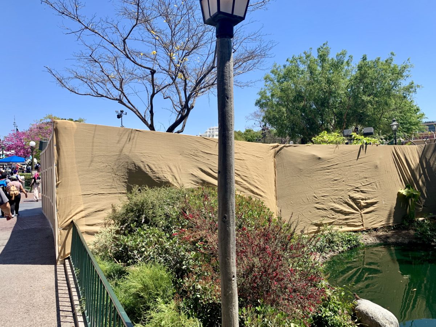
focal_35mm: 26
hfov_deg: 67.3
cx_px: 218
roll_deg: +1.2
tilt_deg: +2.3
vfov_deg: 53.1
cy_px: 164
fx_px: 327
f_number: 1.8
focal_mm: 4.25
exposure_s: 1/1490
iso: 25
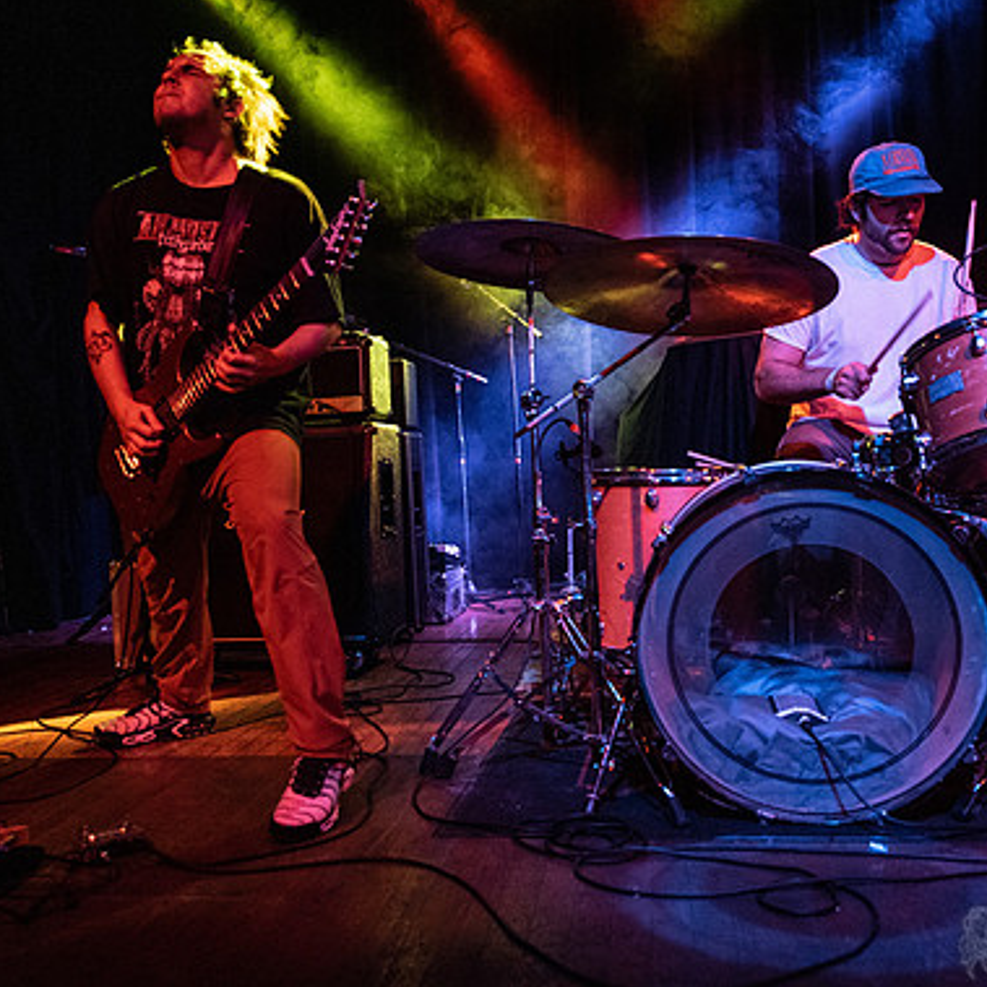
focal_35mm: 34
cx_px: 513
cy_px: 491
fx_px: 1097
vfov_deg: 48.5
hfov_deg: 48.4
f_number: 3.2
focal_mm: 24
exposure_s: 1/320
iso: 3200
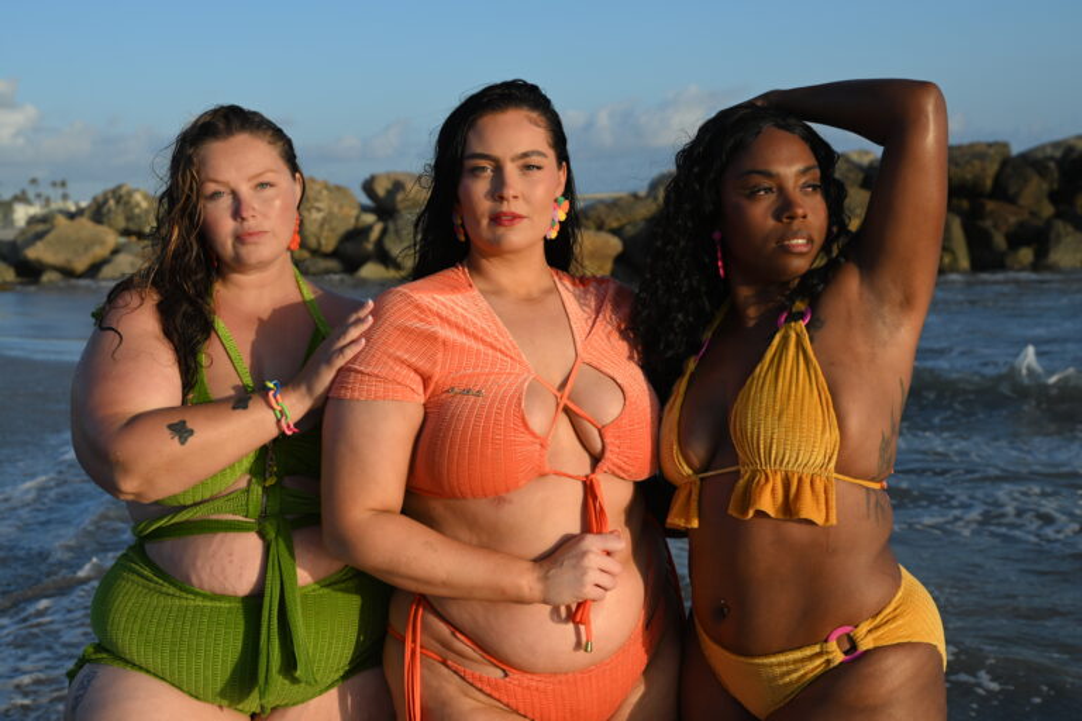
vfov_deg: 28.1
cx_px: 541
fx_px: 1443
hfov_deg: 41.1
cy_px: 360
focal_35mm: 48
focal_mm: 48
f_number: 5.6
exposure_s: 1/640
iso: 200
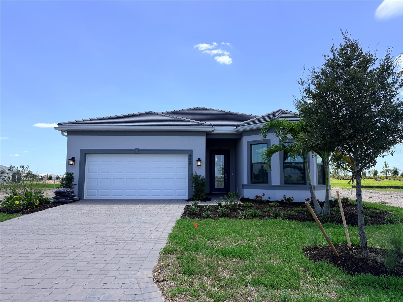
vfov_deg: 56.8
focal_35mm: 24
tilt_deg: +5.8
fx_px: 279
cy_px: 151
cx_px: 202
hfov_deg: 71.6
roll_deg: -0.7
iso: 80
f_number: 1.78
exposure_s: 1/3584
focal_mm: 6.76
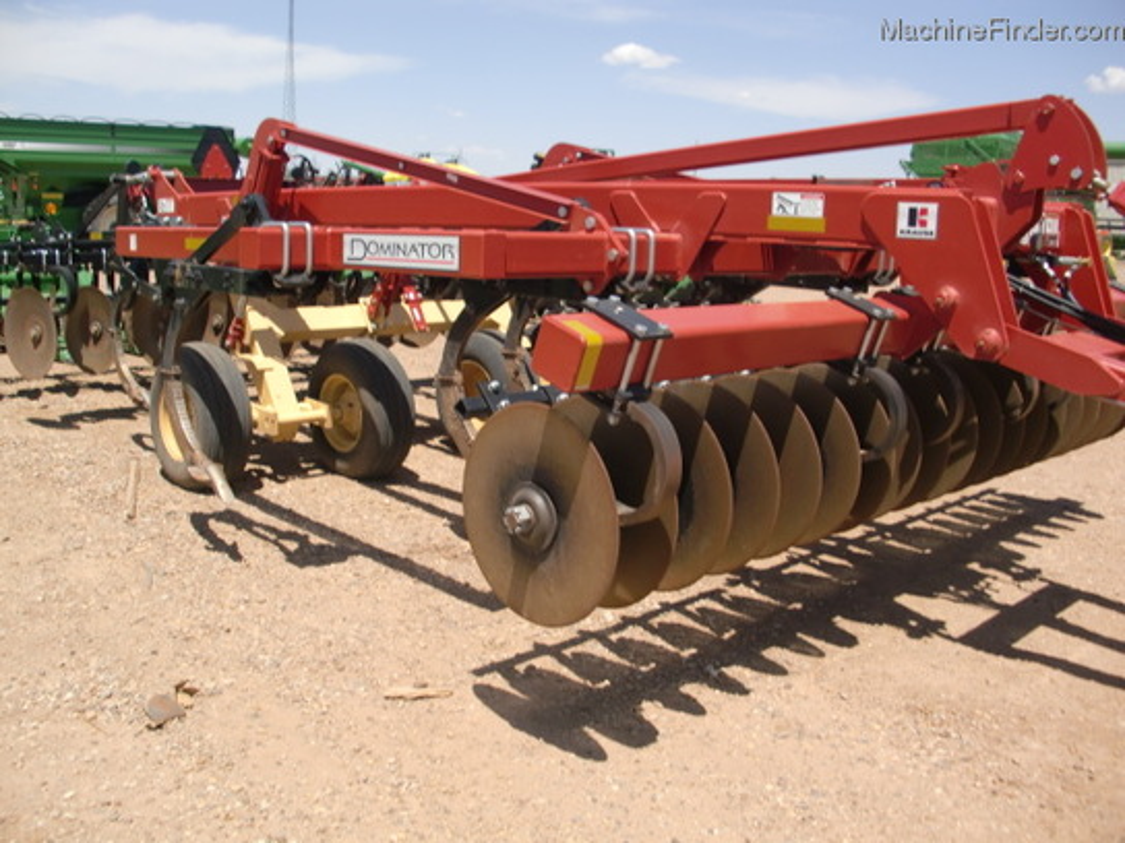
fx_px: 1170
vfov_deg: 39.7
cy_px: 422
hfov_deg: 51.4
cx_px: 562
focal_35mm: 36
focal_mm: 6.3
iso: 64
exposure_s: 1/160
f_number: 7.9
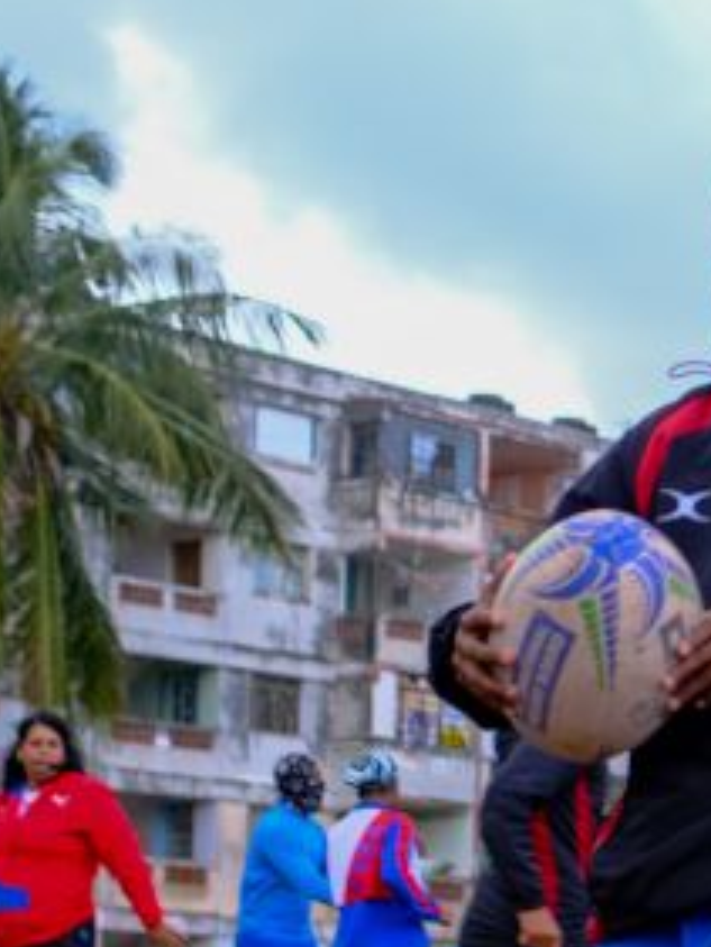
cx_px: 1291
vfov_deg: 16.2
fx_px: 3284
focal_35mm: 120
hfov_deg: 11.4
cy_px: 812
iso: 320
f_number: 2.8
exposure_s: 1/220
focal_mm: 30
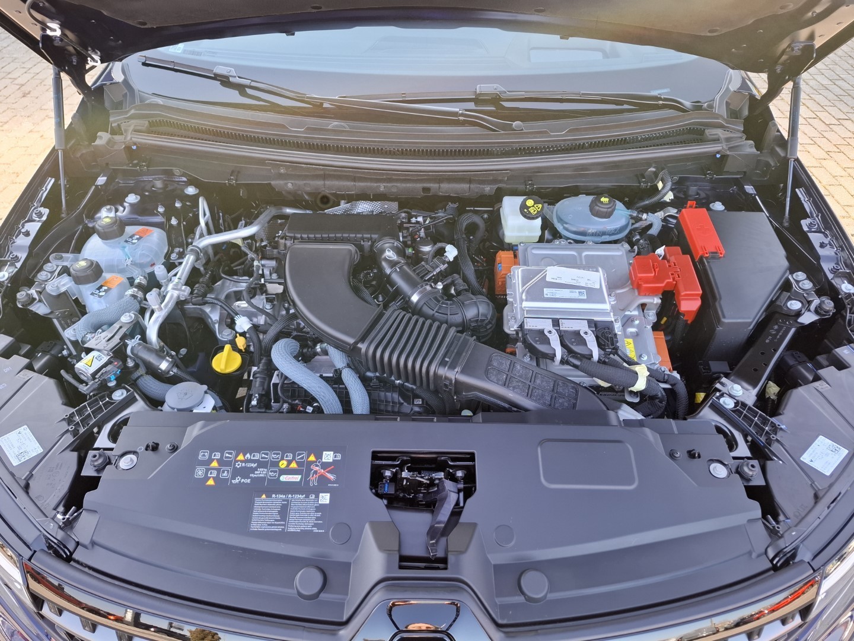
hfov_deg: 73.9
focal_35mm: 23
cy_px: 320
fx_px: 567
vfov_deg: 58.9
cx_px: 427
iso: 50
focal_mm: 5.54
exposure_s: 1/118
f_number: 1.8
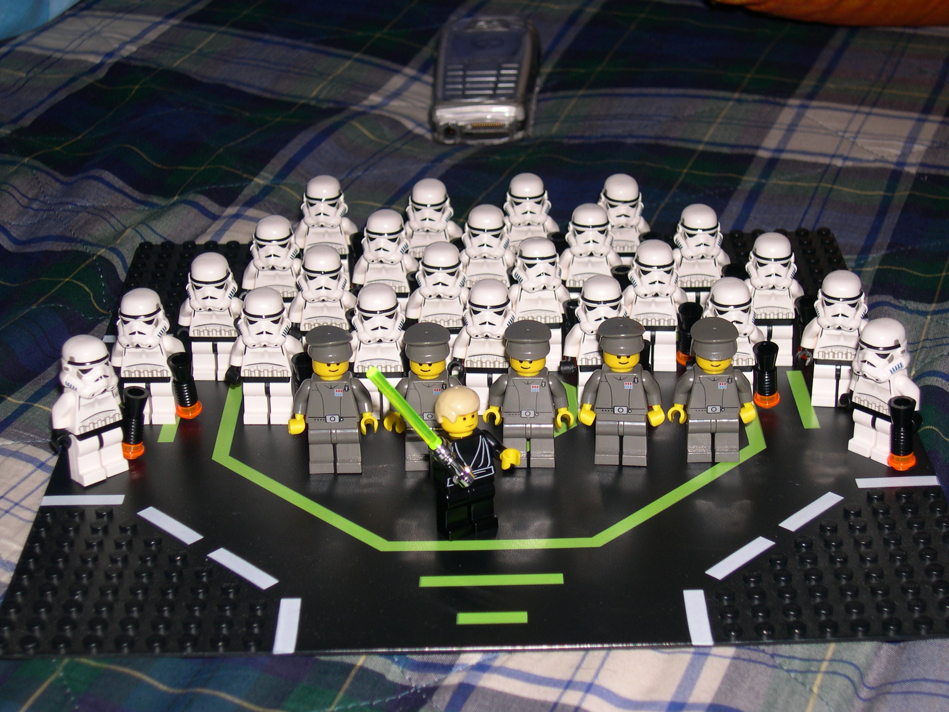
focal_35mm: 67
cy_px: 356
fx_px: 1837
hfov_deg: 29.0
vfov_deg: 21.9
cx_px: 474
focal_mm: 14.2
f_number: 3.7
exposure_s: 1/60
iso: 100
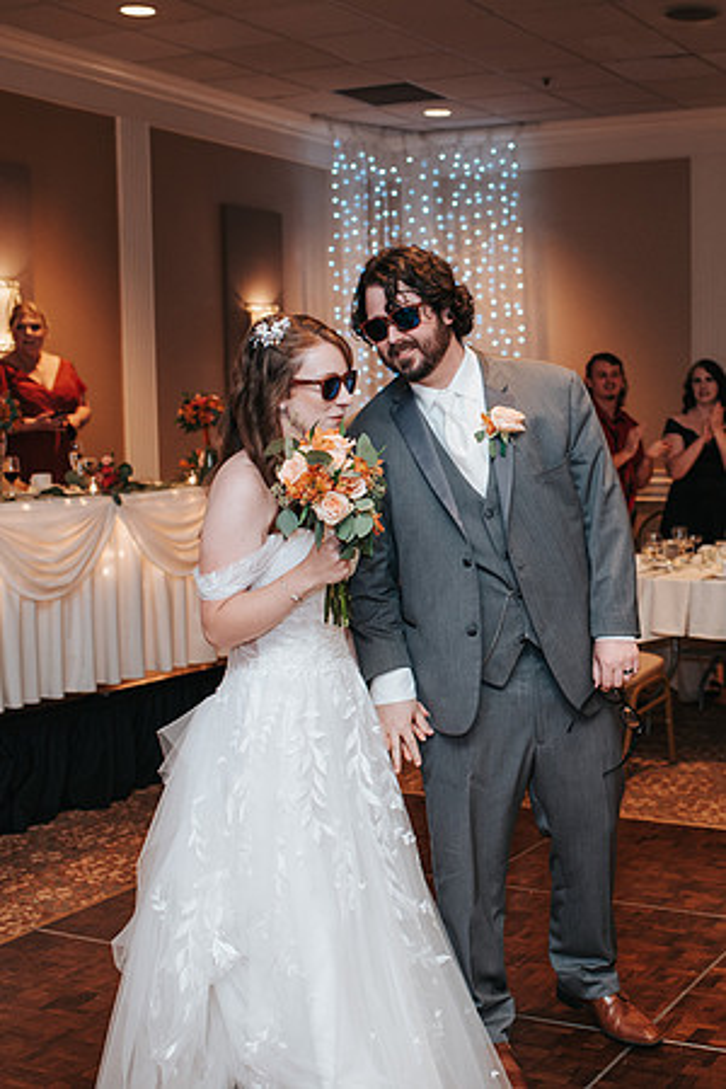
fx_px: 1587
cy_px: 544
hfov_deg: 25.4
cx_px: 575
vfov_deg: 37.9
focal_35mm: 52
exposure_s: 1/160
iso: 1000
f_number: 2.8
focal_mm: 35
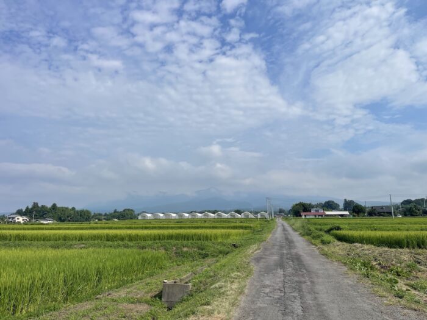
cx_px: 214
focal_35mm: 25
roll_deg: -0.7
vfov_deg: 54.9
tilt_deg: +11.4
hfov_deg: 69.4
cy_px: 160
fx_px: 308
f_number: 1.6
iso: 32
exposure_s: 1/6993
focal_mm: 5.1
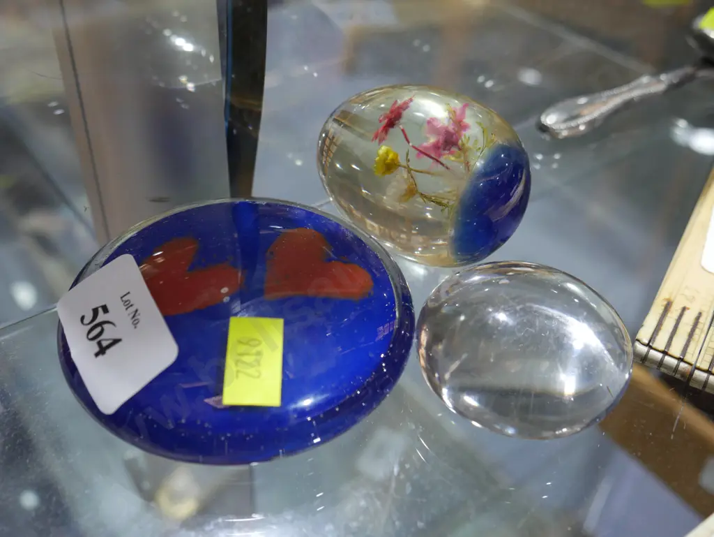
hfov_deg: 51.3
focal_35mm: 36
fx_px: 743
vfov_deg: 39.7
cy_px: 268
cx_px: 357
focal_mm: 18
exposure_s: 1/60
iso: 640
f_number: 4
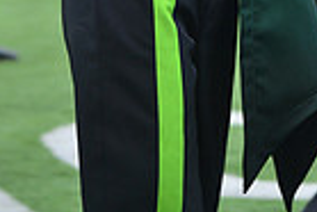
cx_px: 174
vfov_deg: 2.7
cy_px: -294
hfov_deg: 4.1
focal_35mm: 500
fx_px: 4407
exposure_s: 1/500
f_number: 5.6
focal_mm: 155
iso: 200
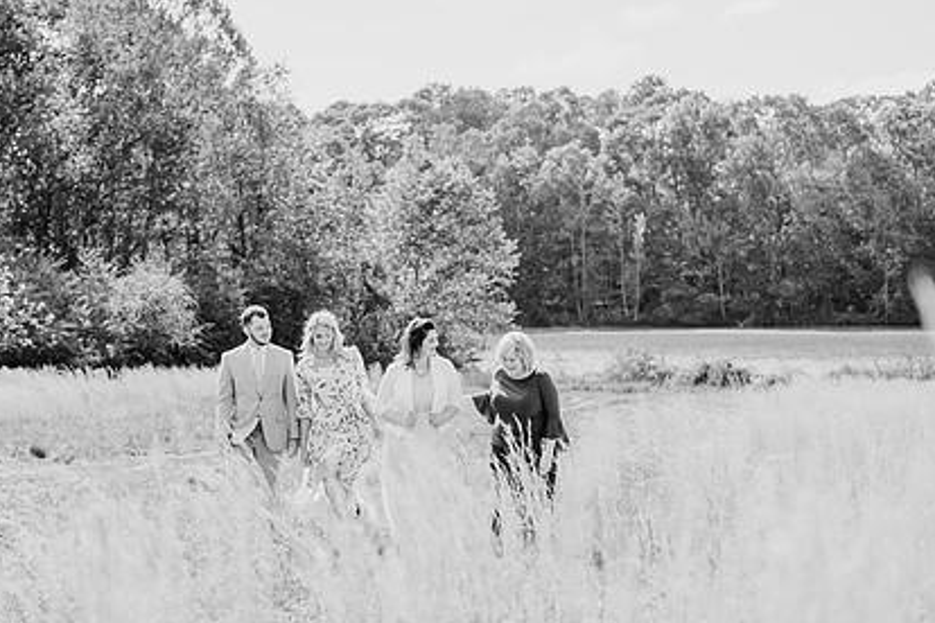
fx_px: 1818
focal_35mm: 70
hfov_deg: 28.7
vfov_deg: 19.5
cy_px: 342
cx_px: 332
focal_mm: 50
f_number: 2.8
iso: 100
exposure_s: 1/1000
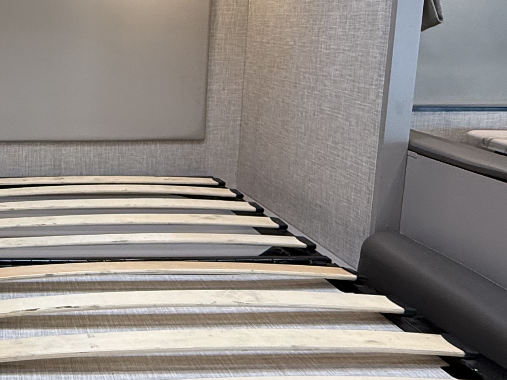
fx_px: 659
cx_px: 3
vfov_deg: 31.9
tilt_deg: -10.3
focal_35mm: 45
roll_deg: -0.8
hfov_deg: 37.7
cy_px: 121
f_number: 2.2
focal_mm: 2.22
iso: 160
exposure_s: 1/99
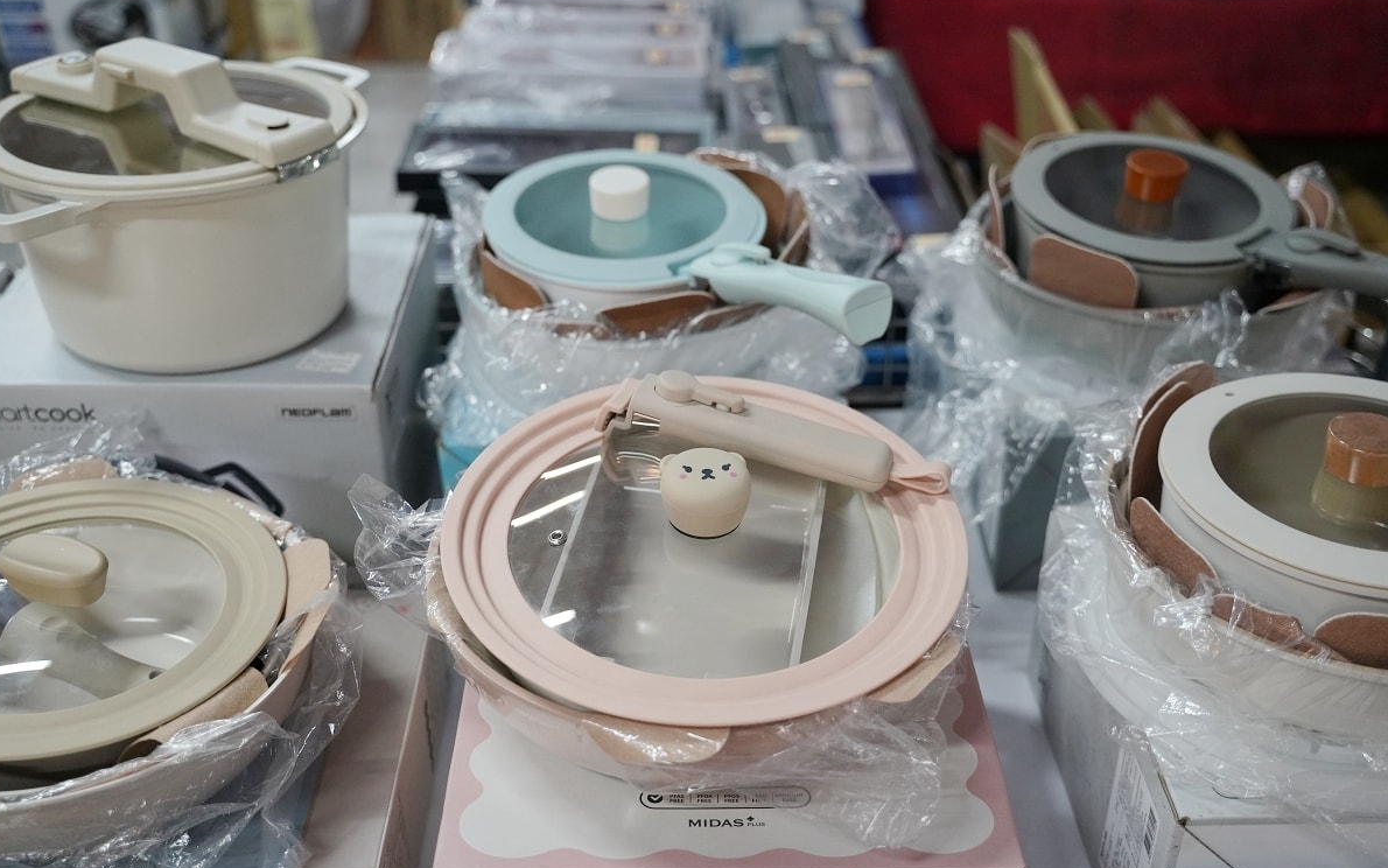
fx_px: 1400
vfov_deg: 34.4
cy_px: 454
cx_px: 689
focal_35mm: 37
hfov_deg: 52.7
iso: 2500
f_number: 2.8
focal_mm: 36
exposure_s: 1/160
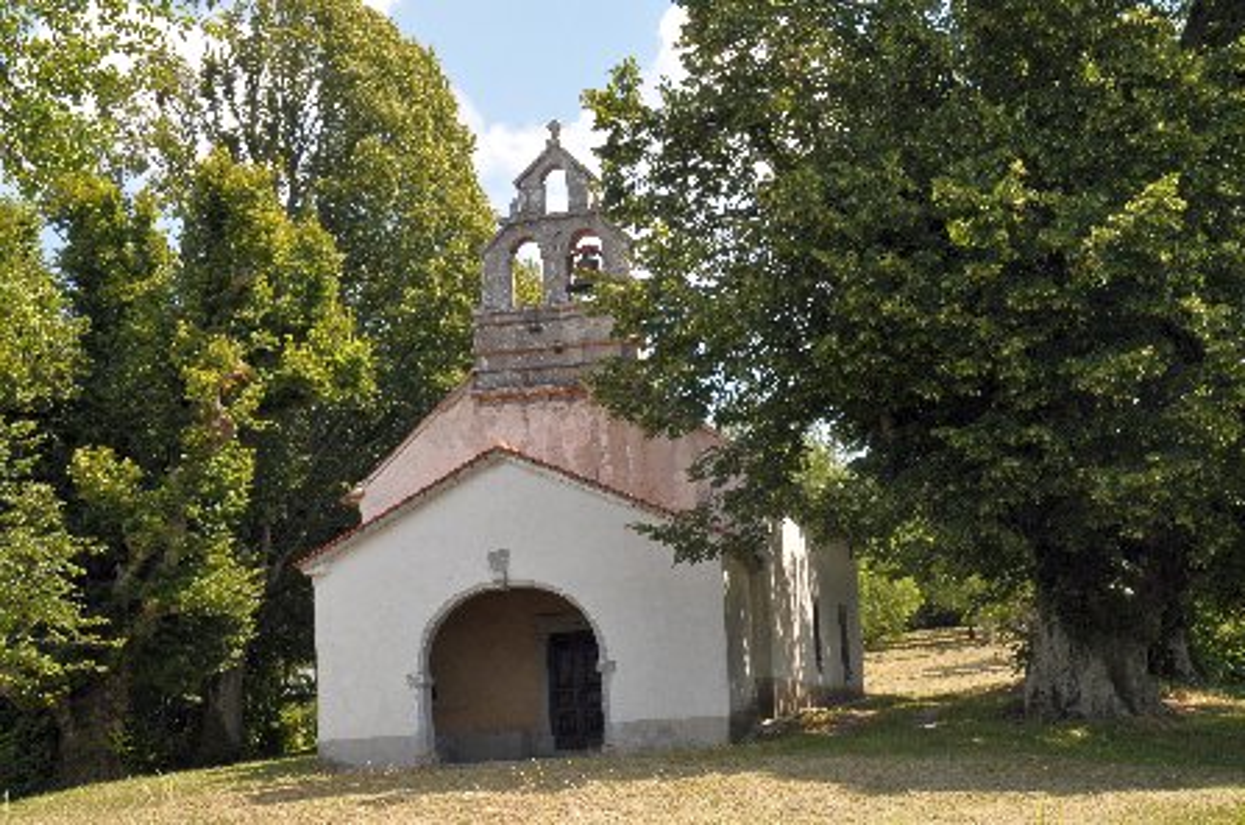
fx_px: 1967
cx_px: 622
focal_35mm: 57
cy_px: 412
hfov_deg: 35.1
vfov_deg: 23.7
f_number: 9
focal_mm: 38
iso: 500
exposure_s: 1/320
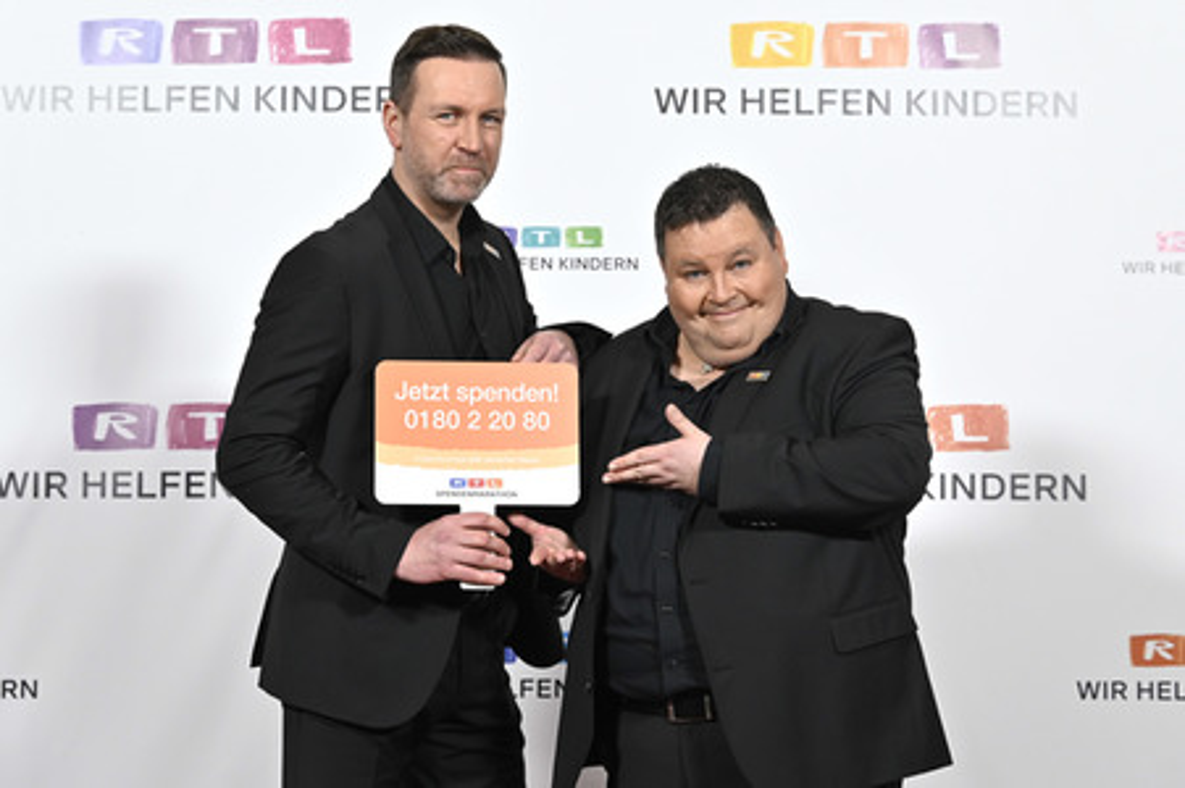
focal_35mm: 70
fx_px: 2302
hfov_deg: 28.9
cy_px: 394
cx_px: 592
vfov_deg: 19.4
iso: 1600
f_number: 4.5
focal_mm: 70
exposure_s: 1/400
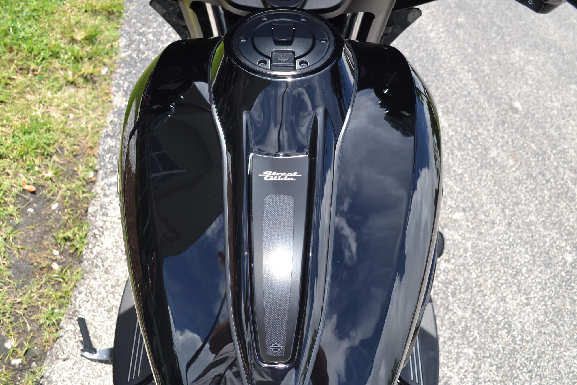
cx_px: 288
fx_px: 529
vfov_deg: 40.0
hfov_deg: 57.2
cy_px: 192
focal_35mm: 33
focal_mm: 22
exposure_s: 1/200
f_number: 5.6
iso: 100
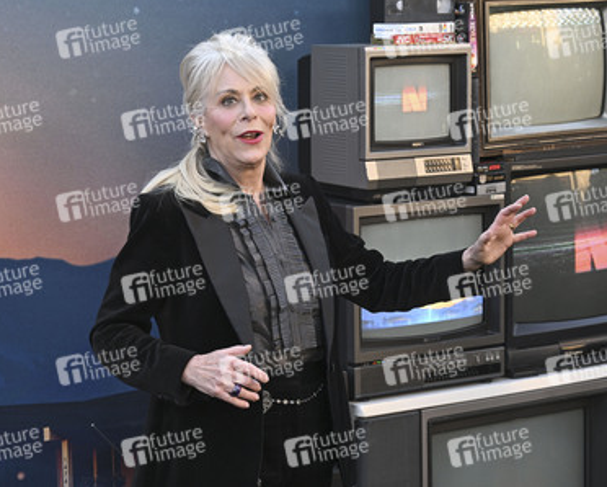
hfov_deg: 20.8
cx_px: 283
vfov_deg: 16.7
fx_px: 1654
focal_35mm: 92
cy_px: 244
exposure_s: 1/320
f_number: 7.1
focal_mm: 81
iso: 800
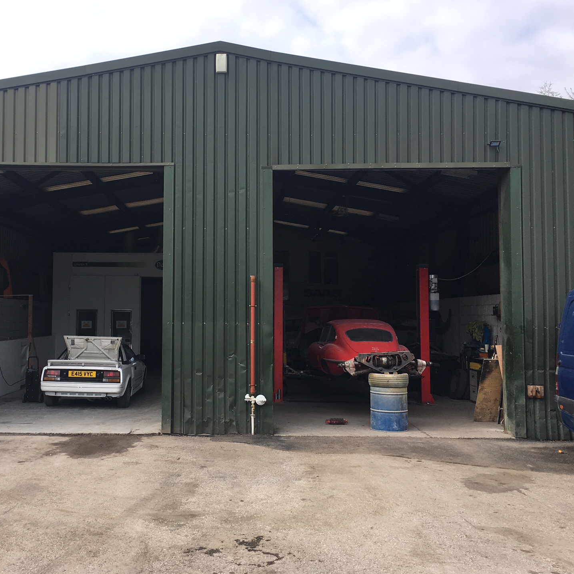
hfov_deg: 45.6
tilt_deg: +5.8
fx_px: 675
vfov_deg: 46.0
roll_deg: -1.3
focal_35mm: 36
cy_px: 283
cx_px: 214
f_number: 2.2
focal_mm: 4.15
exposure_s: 1/705
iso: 25
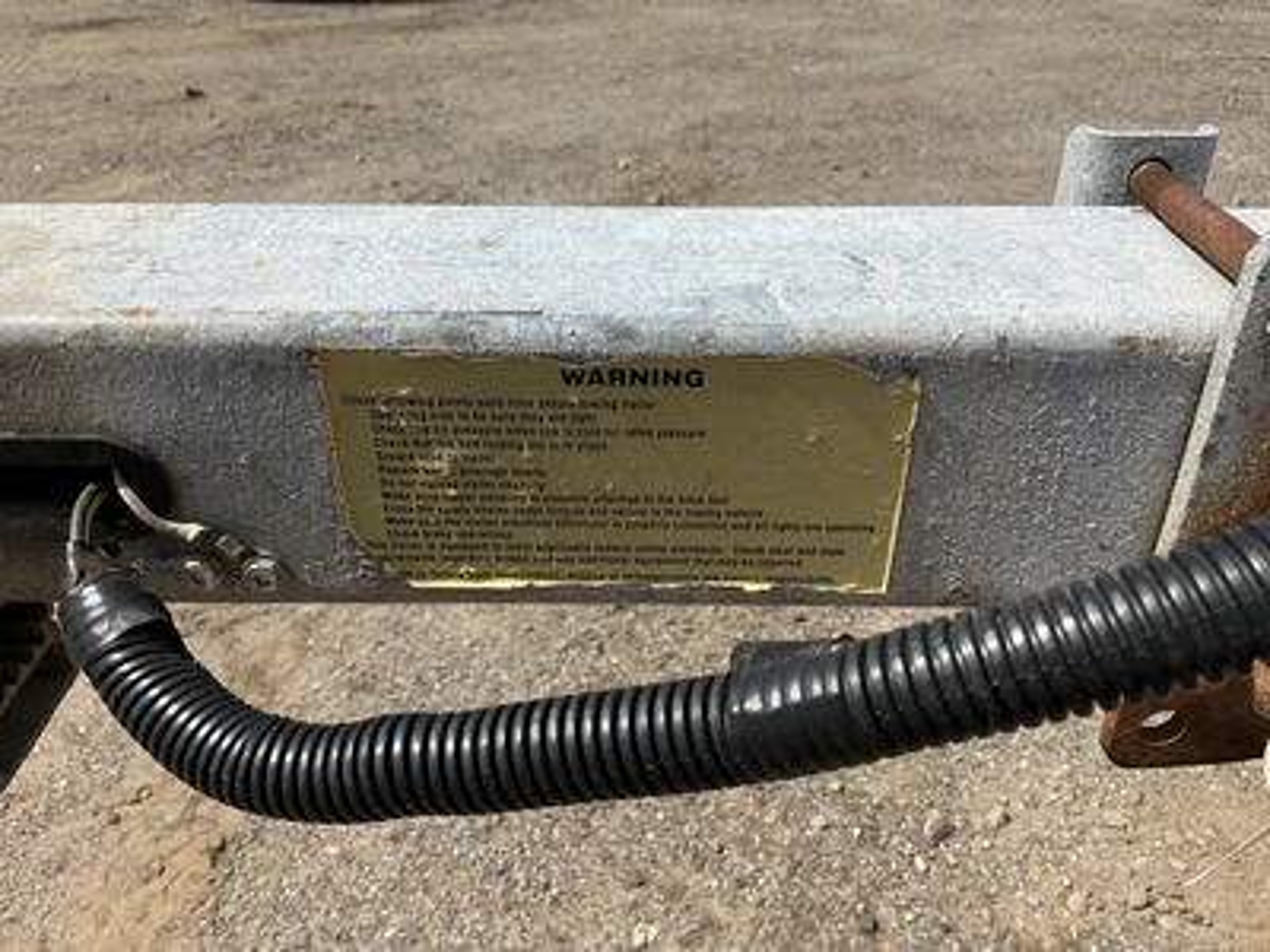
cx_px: 635
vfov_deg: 48.2
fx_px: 1064
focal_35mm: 29
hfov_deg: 61.7
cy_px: 476
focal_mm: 3
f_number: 1.8
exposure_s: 1/2320
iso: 25
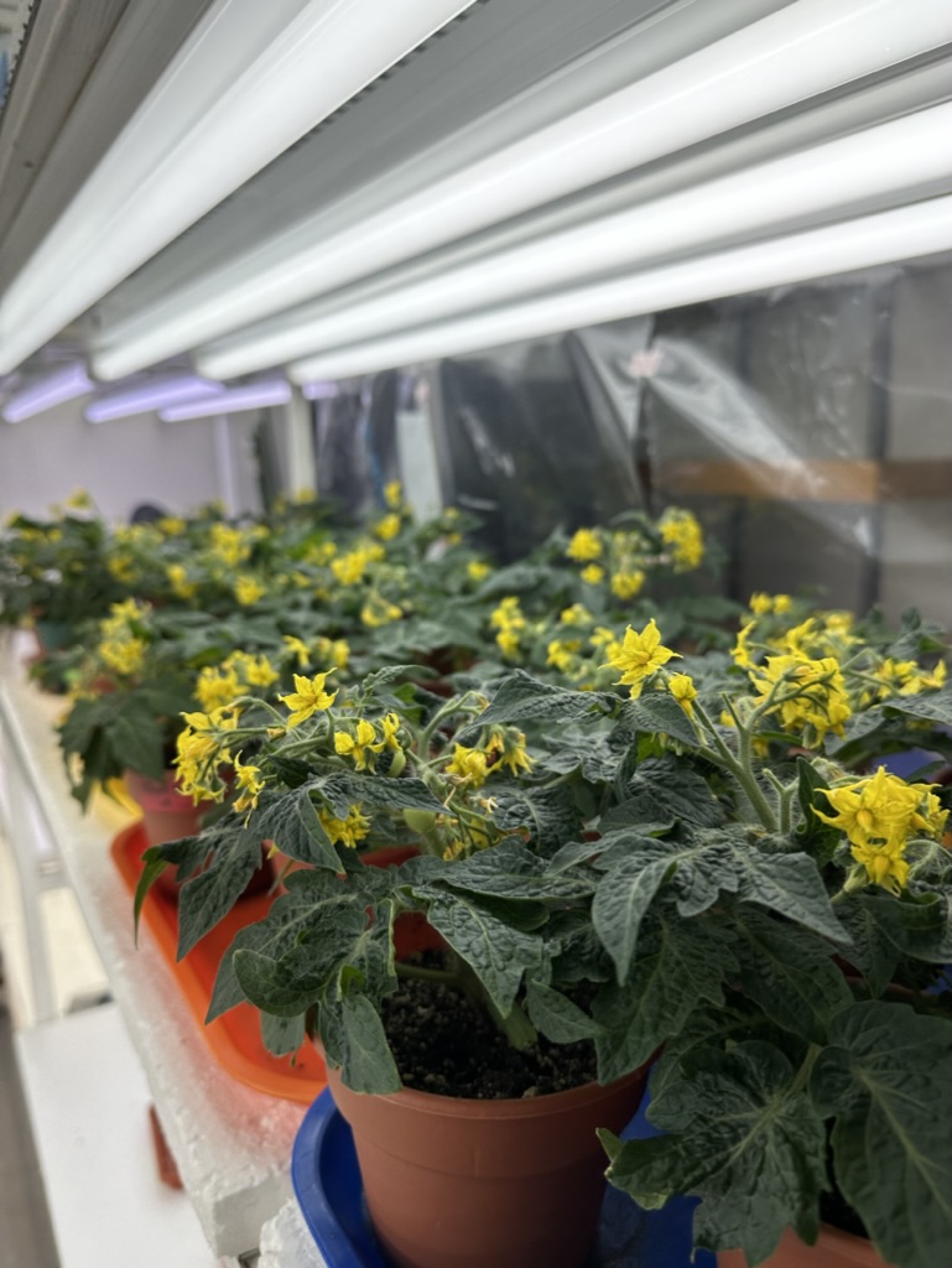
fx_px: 879
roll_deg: +1.0
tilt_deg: -9.6
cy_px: 634
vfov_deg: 71.6
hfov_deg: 56.9
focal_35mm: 24
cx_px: 476
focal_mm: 6.86
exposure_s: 1/887
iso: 80
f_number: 1.78
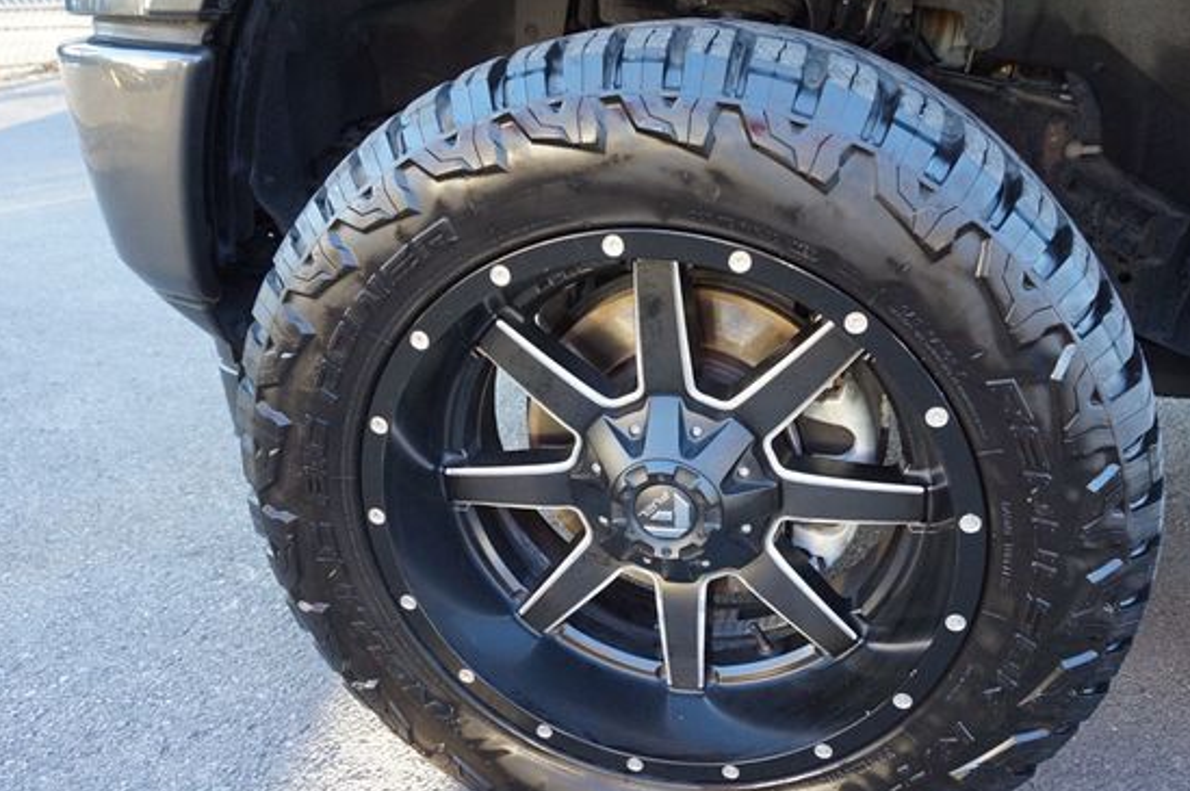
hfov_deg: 65.4
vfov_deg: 46.2
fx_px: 925
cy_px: 438
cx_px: 635
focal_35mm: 28
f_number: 4
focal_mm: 16
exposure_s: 1/160
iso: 1000
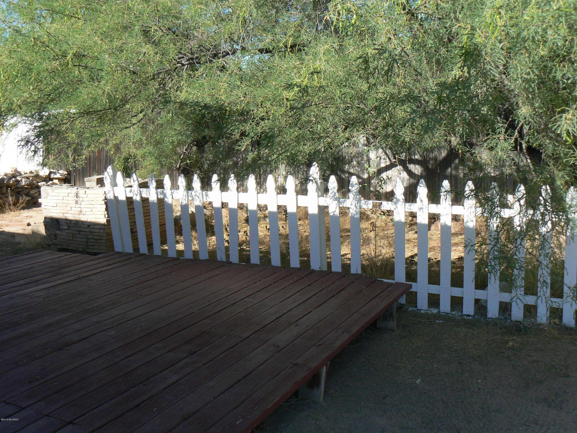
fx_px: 600
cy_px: 216
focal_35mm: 36
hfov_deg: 51.4
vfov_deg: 39.7
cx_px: 288
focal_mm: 6
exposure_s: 1/200
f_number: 5.6
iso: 80
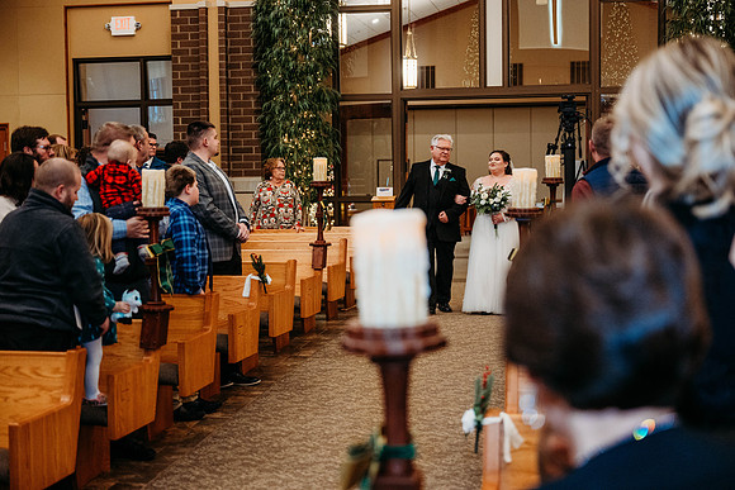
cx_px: 368
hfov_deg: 36.9
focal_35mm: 54
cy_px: 245
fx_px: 1103
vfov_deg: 25.1
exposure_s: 1/200
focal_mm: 54
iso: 2000
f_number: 2.8
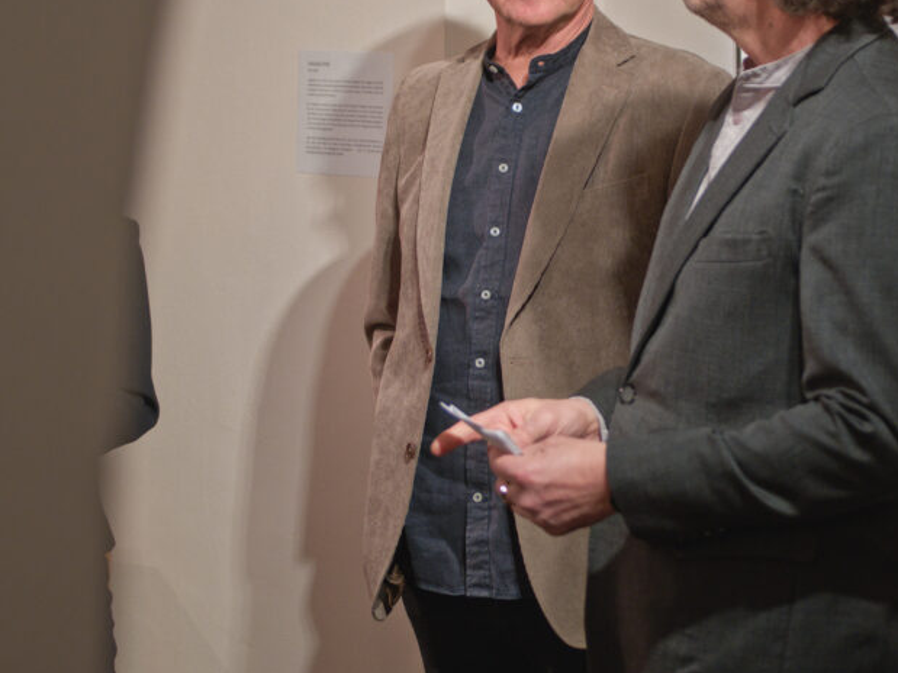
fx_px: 3735
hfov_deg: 13.7
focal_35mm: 144
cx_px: 638
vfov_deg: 10.3
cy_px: 132
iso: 3200
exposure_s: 1/80
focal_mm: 110
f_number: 5.6
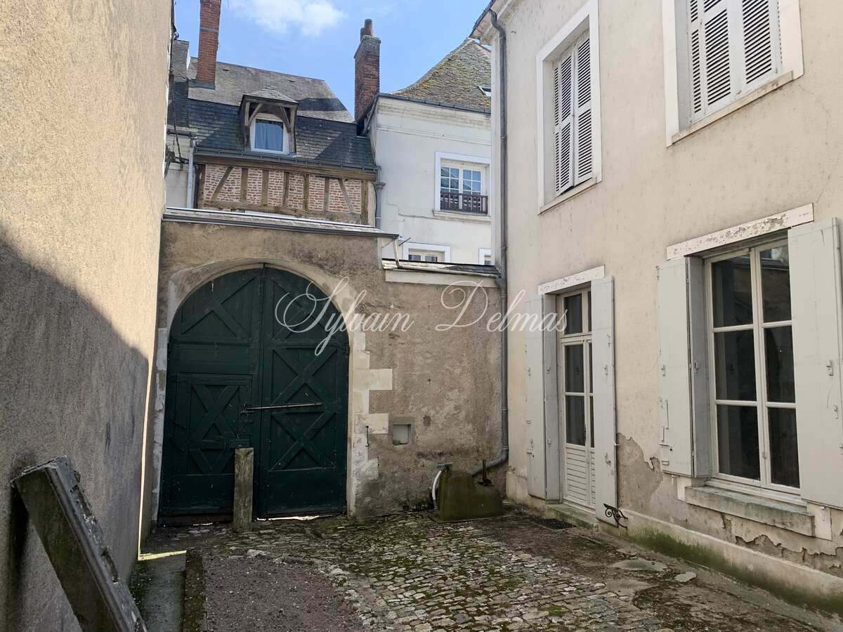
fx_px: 633
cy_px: 316
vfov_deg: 53.1
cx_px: 422
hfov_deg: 67.3
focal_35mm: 26
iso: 25
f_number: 1.8
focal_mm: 4.25
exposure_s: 1/871
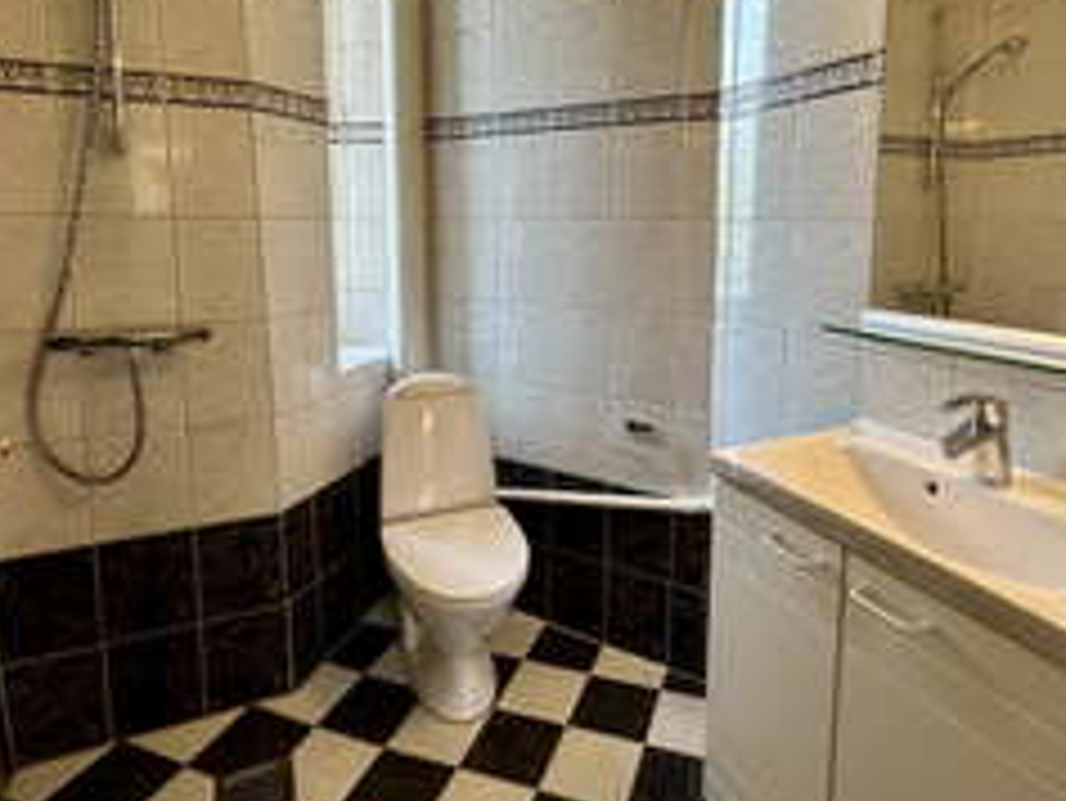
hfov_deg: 76.2
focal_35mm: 22
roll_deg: -0.4
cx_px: 573
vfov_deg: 60.5
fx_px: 678
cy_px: 310
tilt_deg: -6.2
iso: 200
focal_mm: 2.22
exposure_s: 1/100
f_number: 2.2
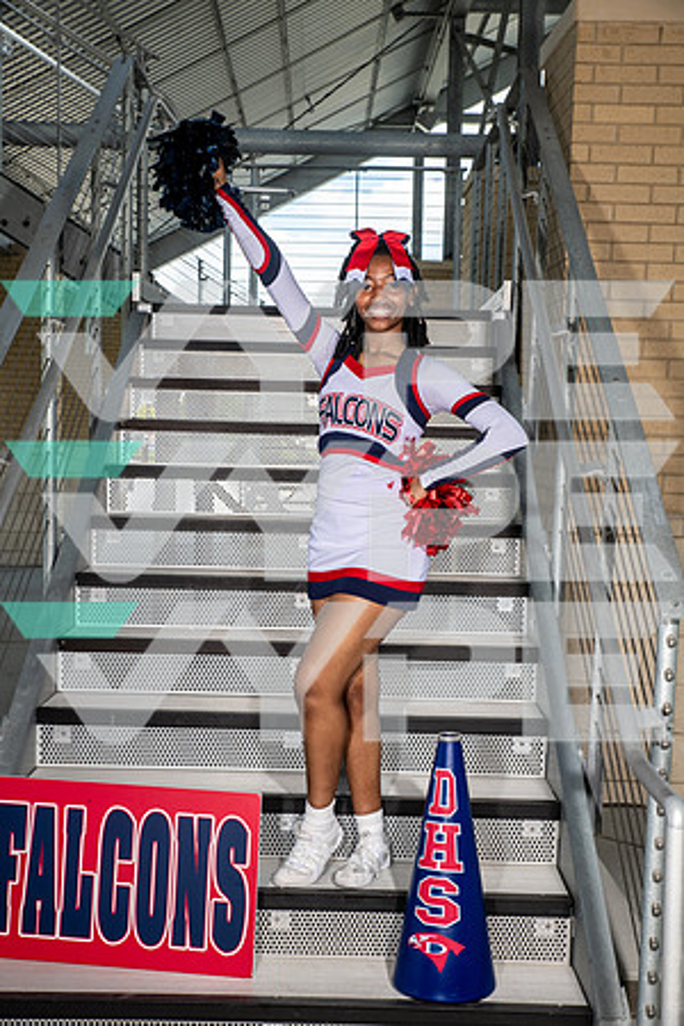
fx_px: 1482
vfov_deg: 38.2
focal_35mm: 52
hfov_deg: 26.0
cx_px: 342
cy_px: 513
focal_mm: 52
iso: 200
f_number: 7.1
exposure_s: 1/320
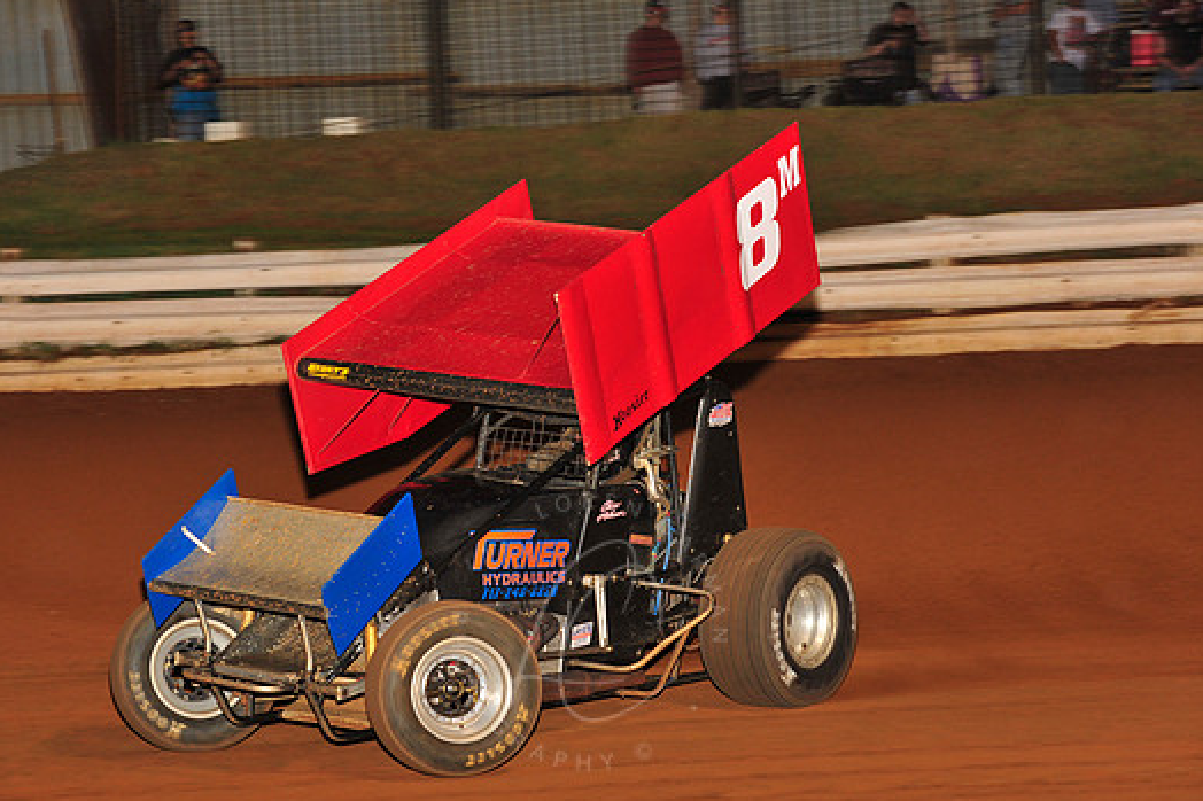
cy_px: 420
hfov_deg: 16.5
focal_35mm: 124
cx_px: 588
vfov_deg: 11.0
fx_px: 4142
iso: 1000
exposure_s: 1/320
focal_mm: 112
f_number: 6.3
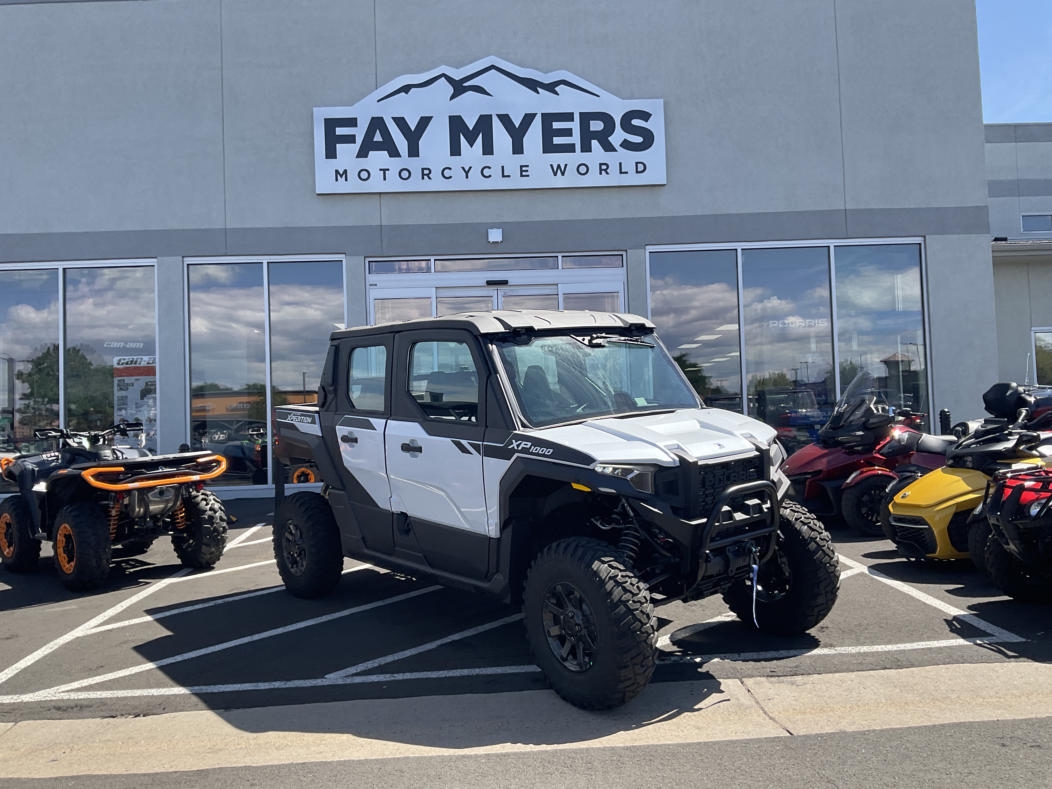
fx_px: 881
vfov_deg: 48.2
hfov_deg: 61.7
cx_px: 526
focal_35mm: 29
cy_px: 394
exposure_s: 1/739
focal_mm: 3
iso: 16
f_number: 1.8
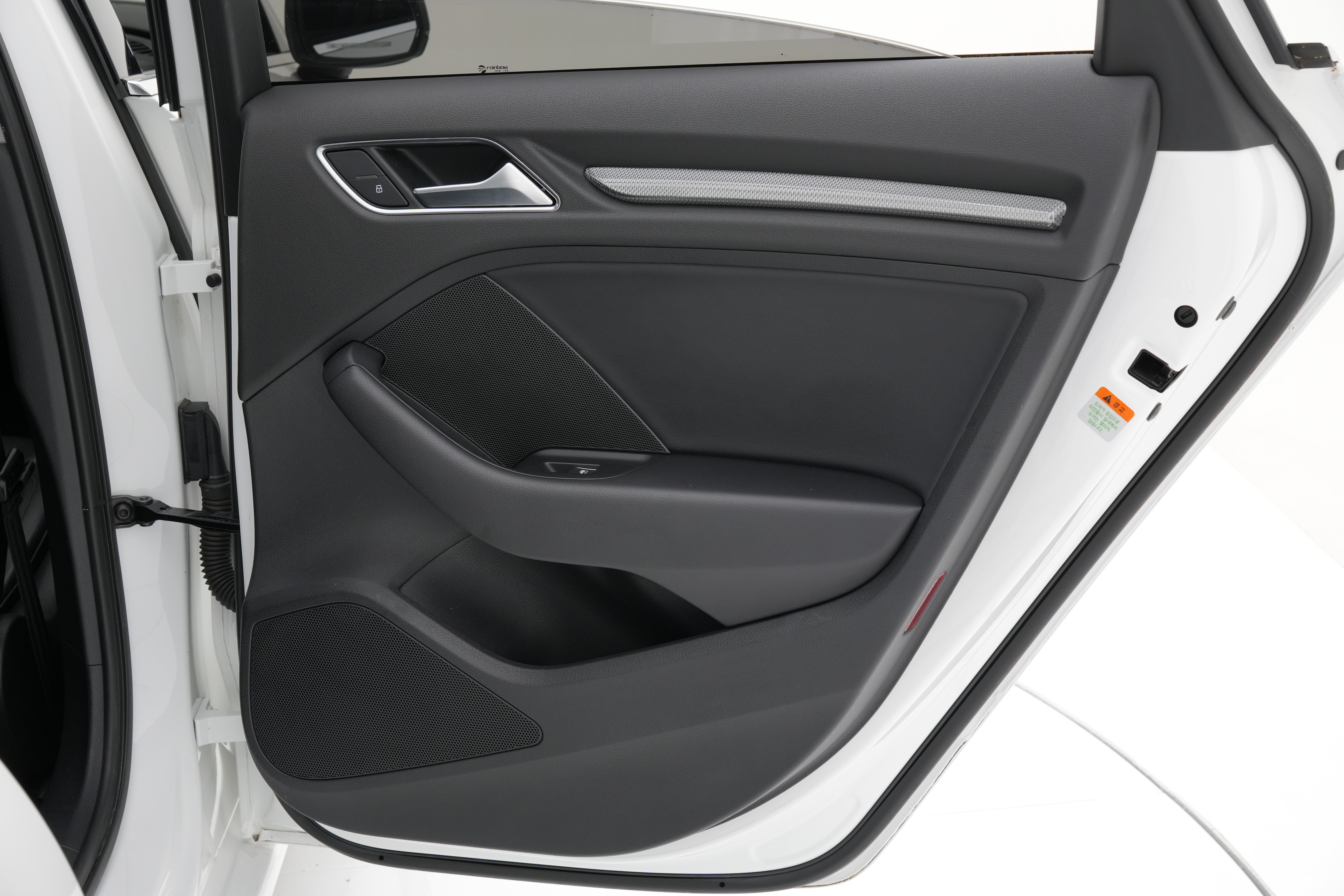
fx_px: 1988
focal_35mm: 53
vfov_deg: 25.4
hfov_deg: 37.4
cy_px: 448
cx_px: 672
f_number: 7.1
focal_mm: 35.5
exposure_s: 1/50
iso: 400
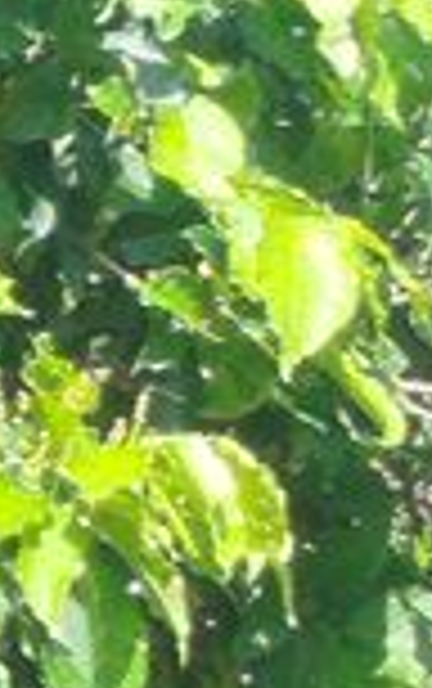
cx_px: -824
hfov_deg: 2.3
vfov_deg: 3.7
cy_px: 135
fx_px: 10726
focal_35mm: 571
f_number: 1.7
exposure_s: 1/187
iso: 50
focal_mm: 5.31
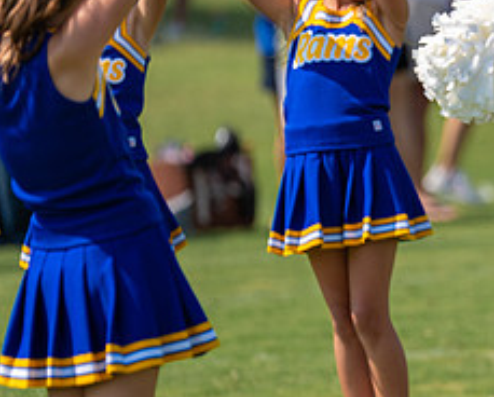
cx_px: 617
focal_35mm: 628
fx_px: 9197
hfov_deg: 3.1
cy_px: 130
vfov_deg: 2.5
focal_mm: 194
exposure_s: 1/2500
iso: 125
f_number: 2.8
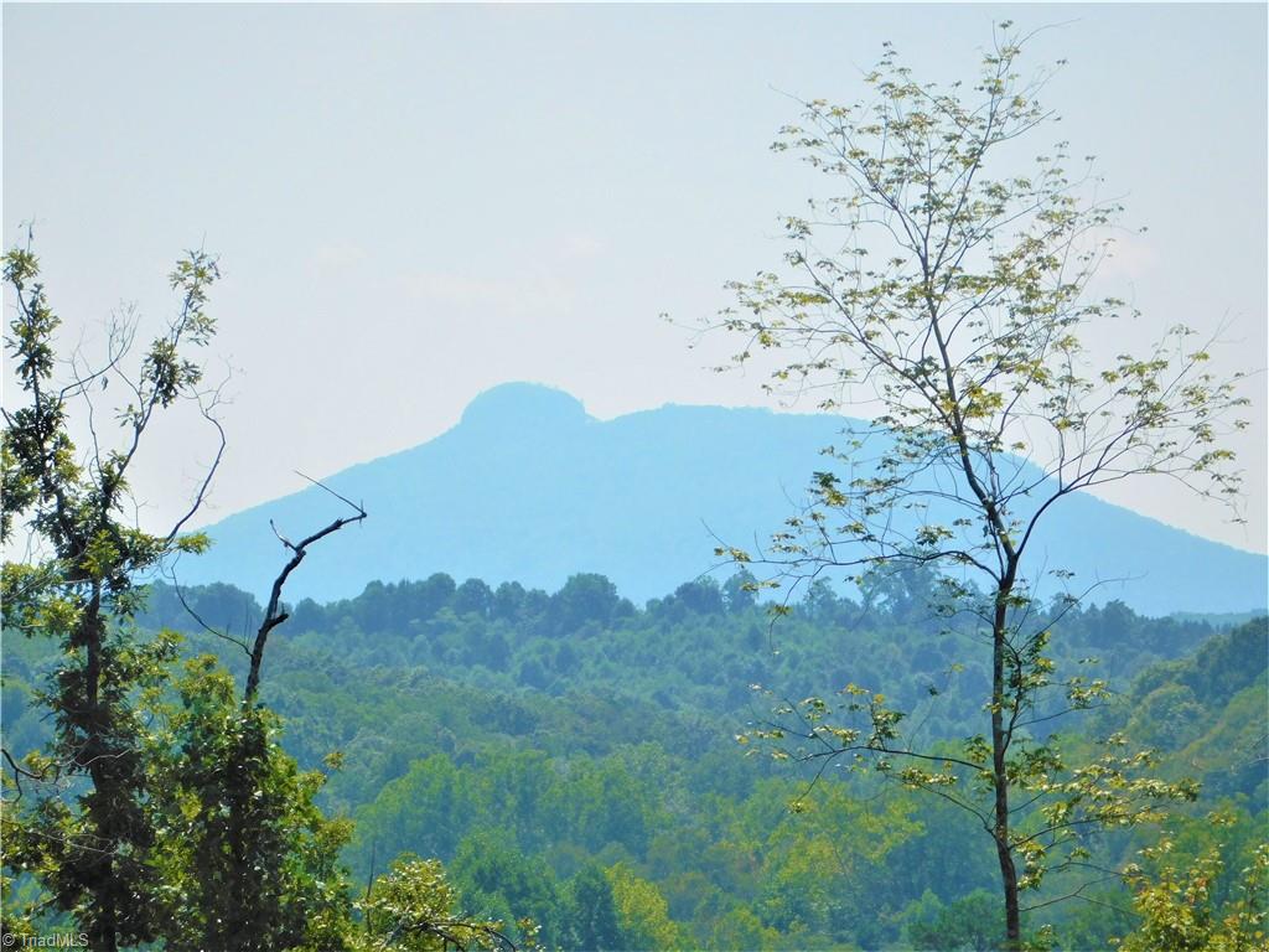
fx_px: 7405
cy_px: 476
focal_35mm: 202
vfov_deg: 7.4
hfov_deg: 9.8
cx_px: 634
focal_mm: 35.9
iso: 125
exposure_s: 1/1250
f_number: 5.4
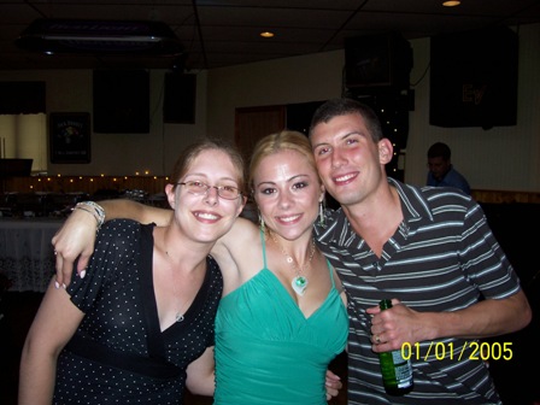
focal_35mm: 34
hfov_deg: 54.0
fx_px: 530
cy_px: 202
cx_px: 270
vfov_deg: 41.8
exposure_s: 1/64
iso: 80
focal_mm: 5.6
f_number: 2.7
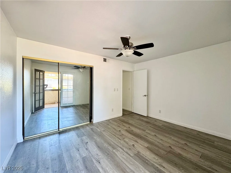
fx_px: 93
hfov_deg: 102.1
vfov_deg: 85.7
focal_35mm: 14
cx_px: 116
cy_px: 86
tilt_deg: -0.7
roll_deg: -0.6
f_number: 2.2
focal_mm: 2.22
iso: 250
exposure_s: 1/99
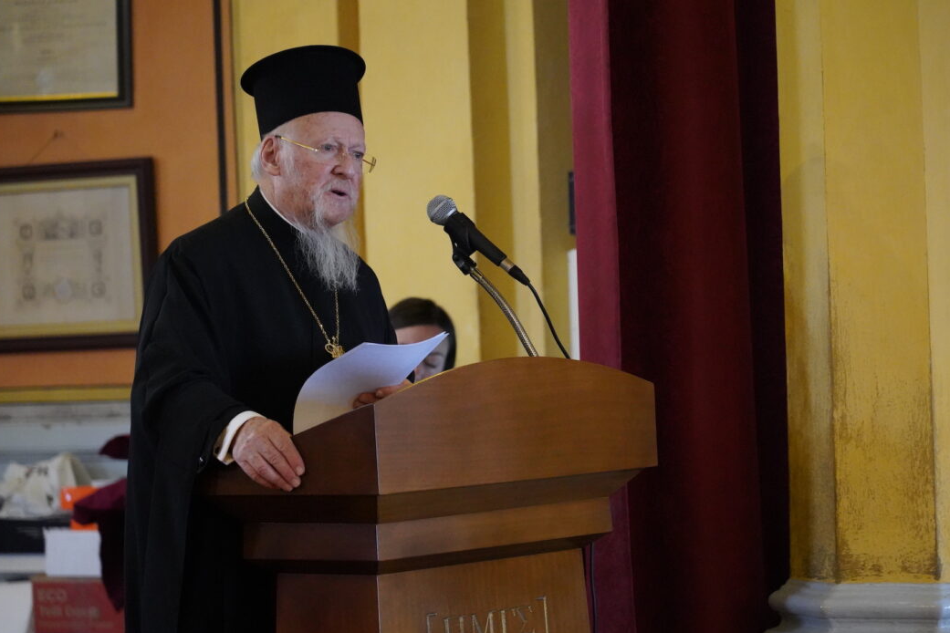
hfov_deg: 17.3
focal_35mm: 118
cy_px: 341
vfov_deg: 11.6
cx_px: 522
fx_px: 3114
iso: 12800
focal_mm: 105
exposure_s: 1/125
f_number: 4
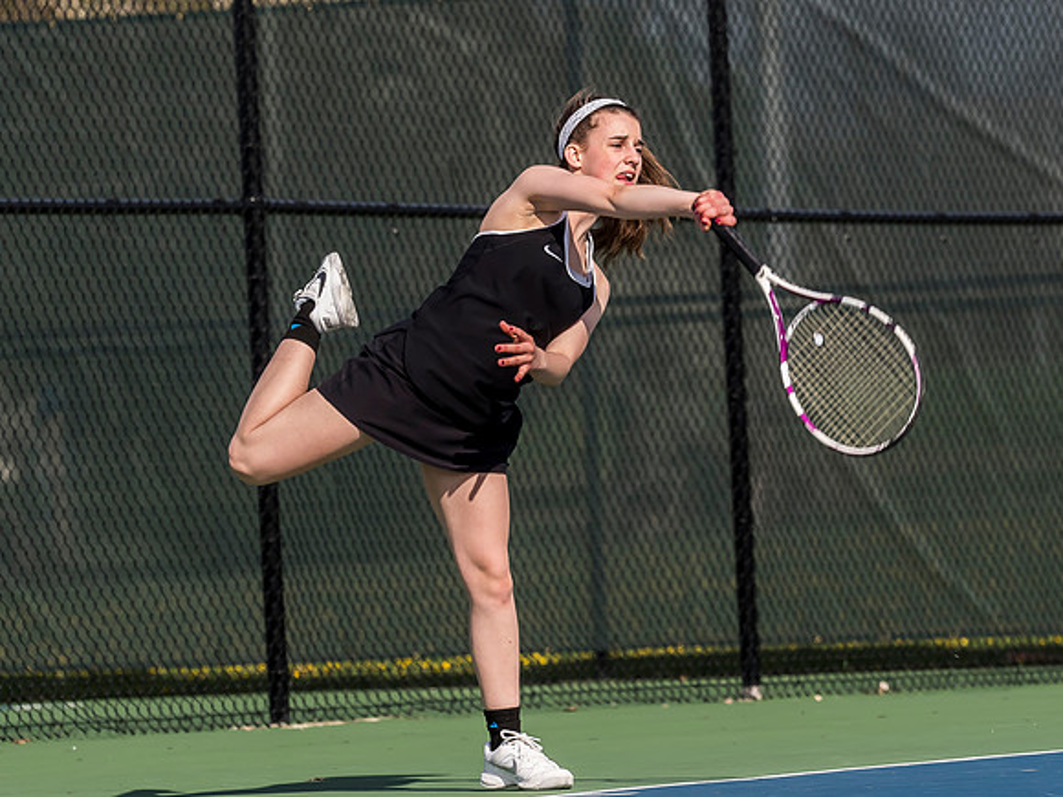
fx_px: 12838
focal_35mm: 418
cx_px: 506
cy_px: 220
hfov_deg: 4.7
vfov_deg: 3.6
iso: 400
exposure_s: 1/1250
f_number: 5
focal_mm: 135
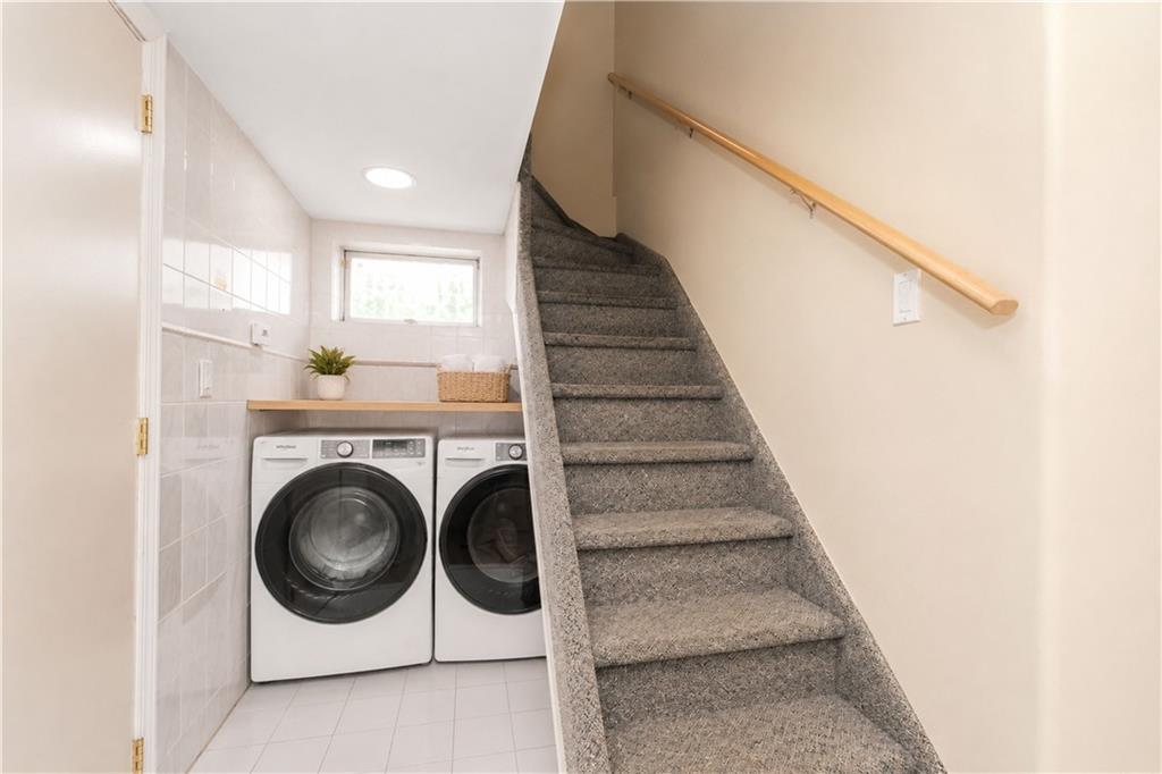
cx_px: 581
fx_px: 484
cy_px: 387
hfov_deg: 100.4
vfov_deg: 77.3
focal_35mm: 15
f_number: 7.1
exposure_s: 1/125
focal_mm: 10
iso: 2000
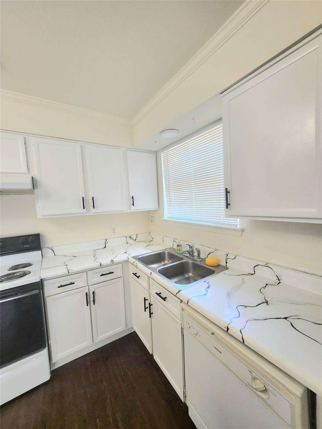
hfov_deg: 89.9
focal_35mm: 13
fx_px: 161
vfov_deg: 106.2
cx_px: 161
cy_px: 214
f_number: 2.2
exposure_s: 1/60.2
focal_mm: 1.74
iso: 100
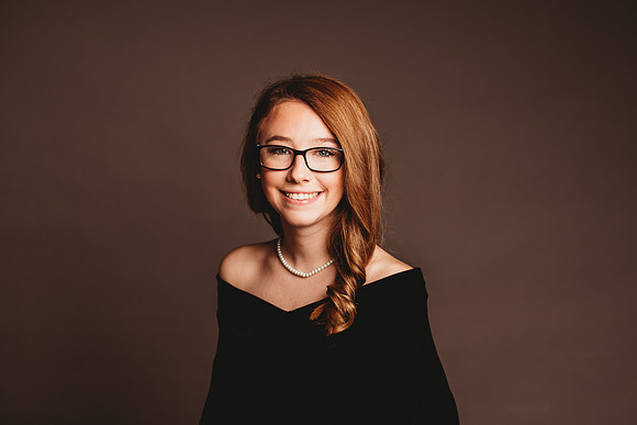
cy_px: 212
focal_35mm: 85
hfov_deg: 23.9
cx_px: 318
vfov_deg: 16.1
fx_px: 1504
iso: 100
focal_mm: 85
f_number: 3.5
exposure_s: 1/160
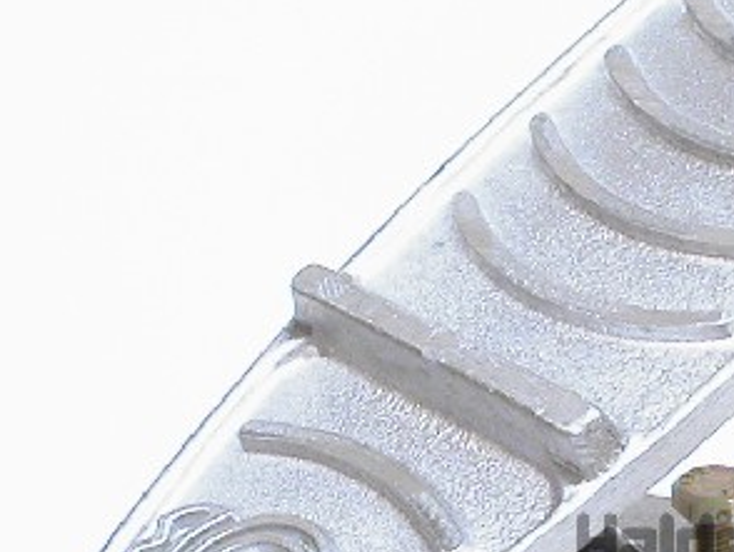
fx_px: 3289
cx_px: 682
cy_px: 540
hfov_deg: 12.6
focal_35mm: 155
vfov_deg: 9.5
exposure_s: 1.5
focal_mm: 7.8
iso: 100
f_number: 6.7
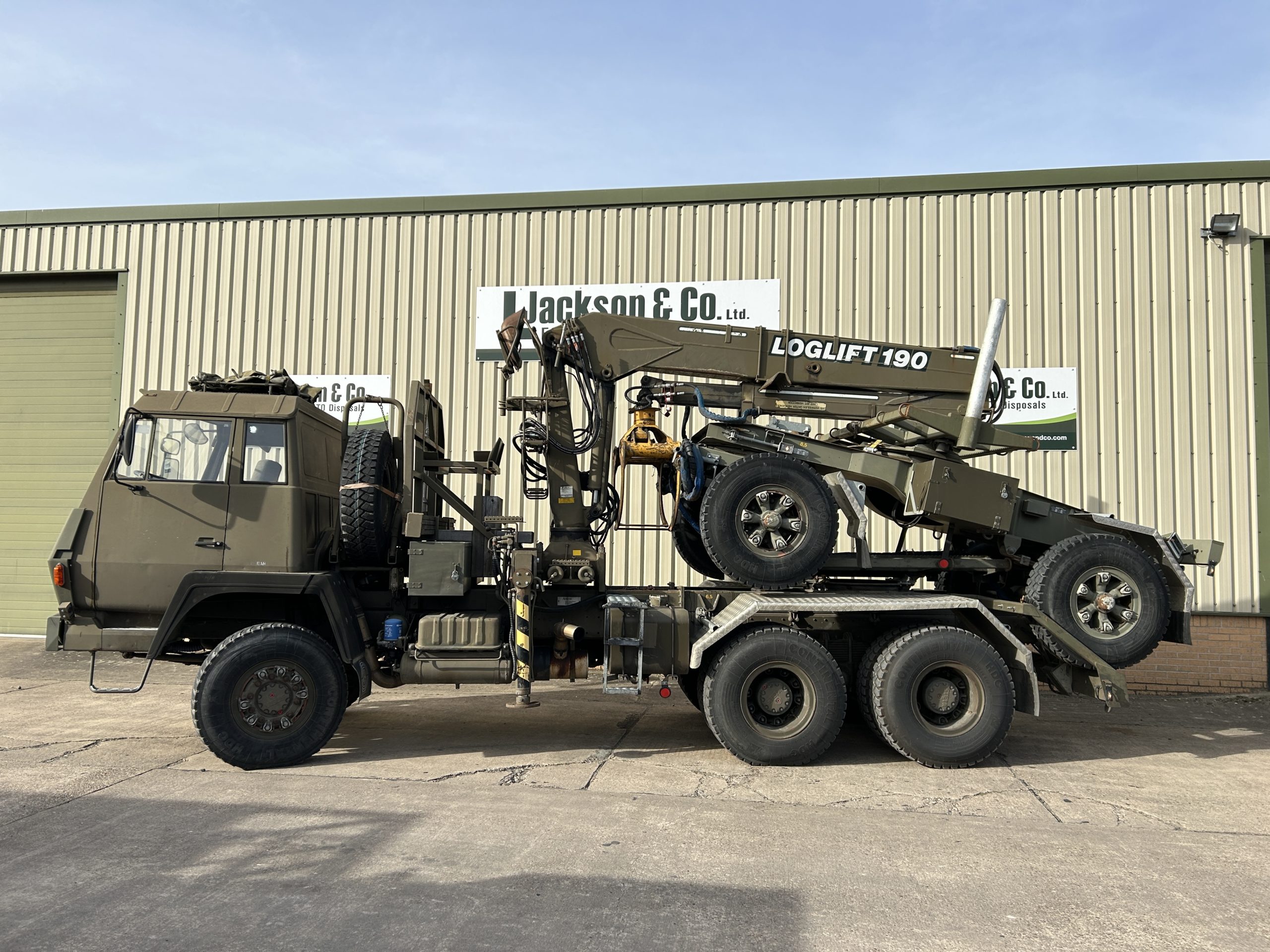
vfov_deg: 53.1
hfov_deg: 67.3
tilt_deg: +6.8
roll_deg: -2.5
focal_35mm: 26
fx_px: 954
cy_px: 476
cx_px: 635
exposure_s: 1/3460
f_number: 1.5
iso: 50
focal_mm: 5.7
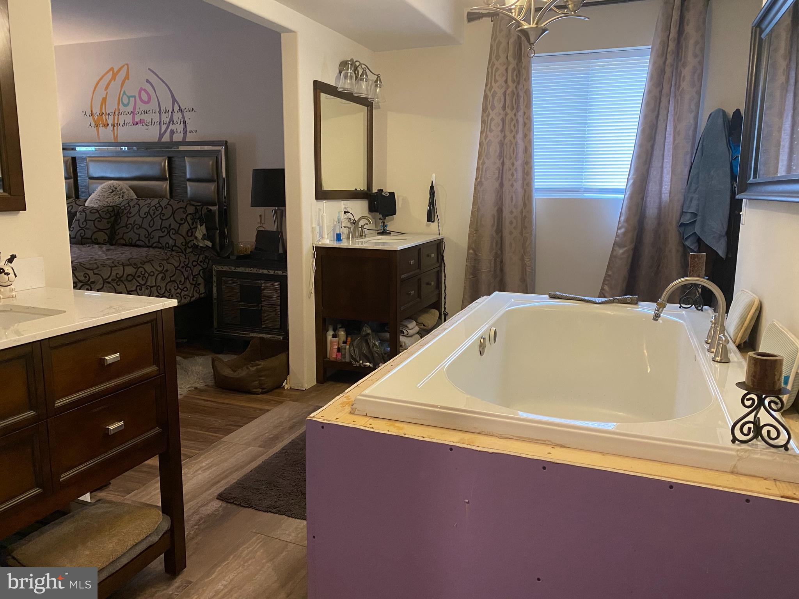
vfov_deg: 53.1
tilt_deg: -9.7
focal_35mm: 26
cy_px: 300
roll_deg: -1.2
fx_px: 600
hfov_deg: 67.3
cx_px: 400
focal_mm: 4.25
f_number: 1.8
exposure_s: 1/40
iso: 500
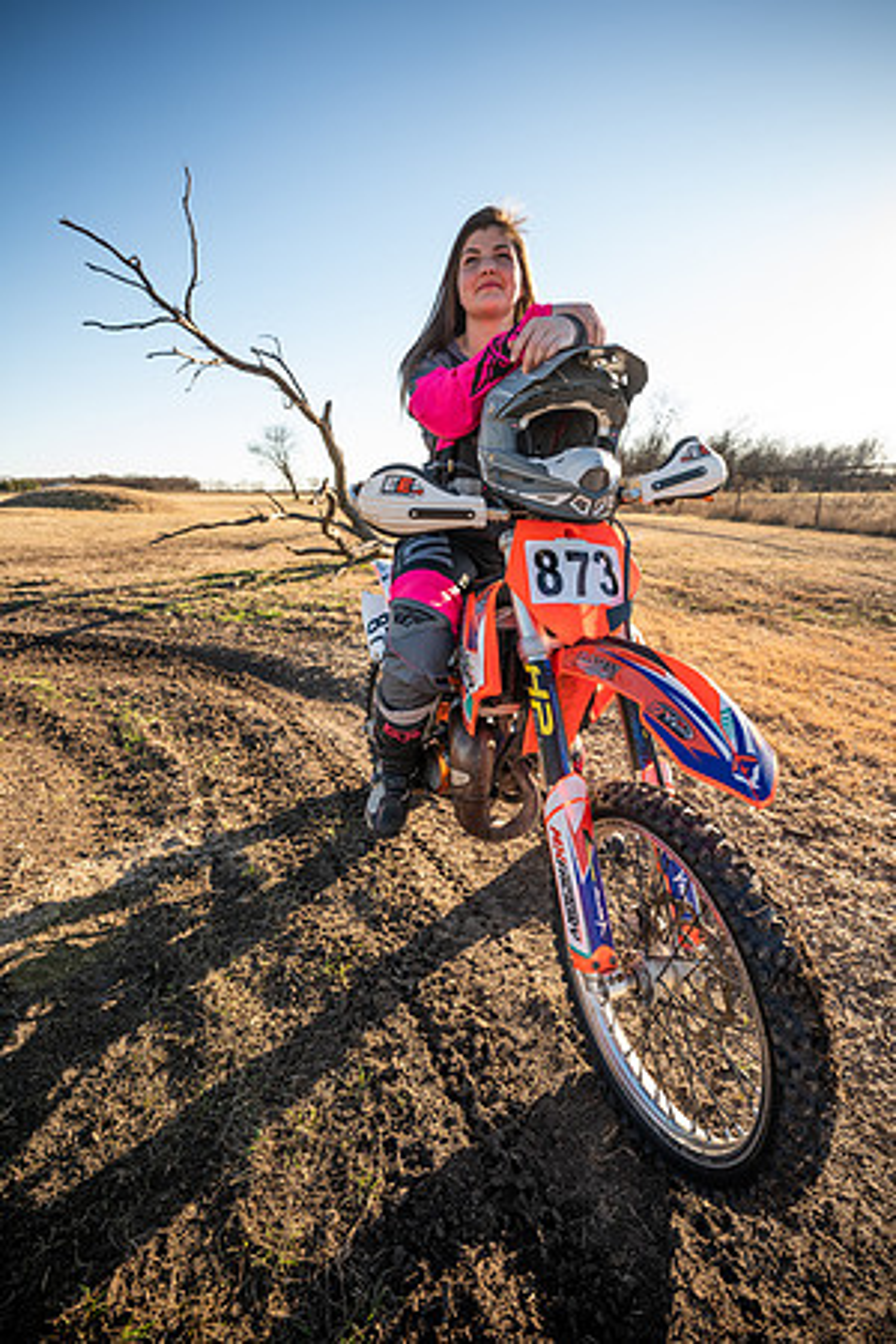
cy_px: 672
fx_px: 612
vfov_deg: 95.3
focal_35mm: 16
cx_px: 448
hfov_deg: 72.4
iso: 80
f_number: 4.5
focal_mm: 16.4
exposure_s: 1/250
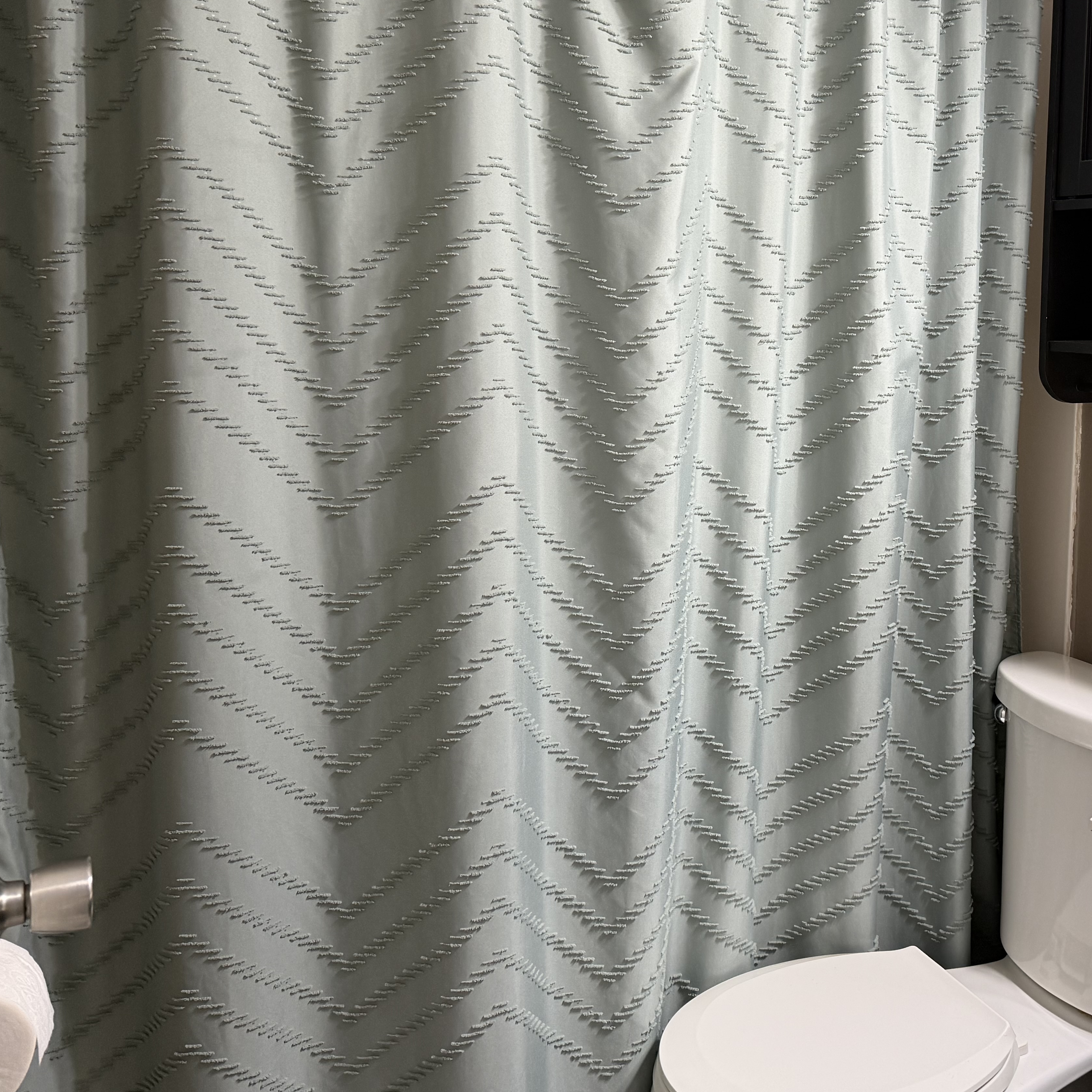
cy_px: 413
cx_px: 787
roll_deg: -2.0
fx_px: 1285
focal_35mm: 36
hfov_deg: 44.8
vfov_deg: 45.7
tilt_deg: -5.5
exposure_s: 1/60
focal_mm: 6.76
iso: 200
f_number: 1.78
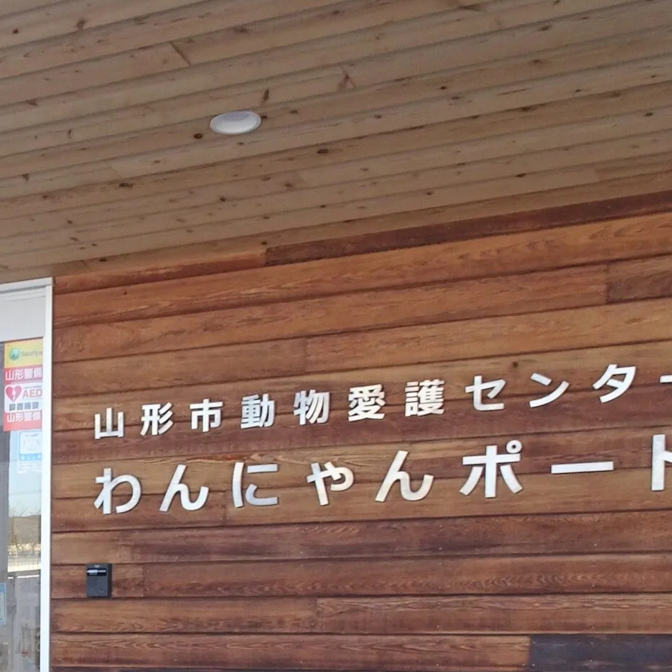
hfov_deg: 26.3
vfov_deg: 28.9
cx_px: -136
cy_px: 532
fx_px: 1274
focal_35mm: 58
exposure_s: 1/50
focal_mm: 4.1
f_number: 3.5
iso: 80
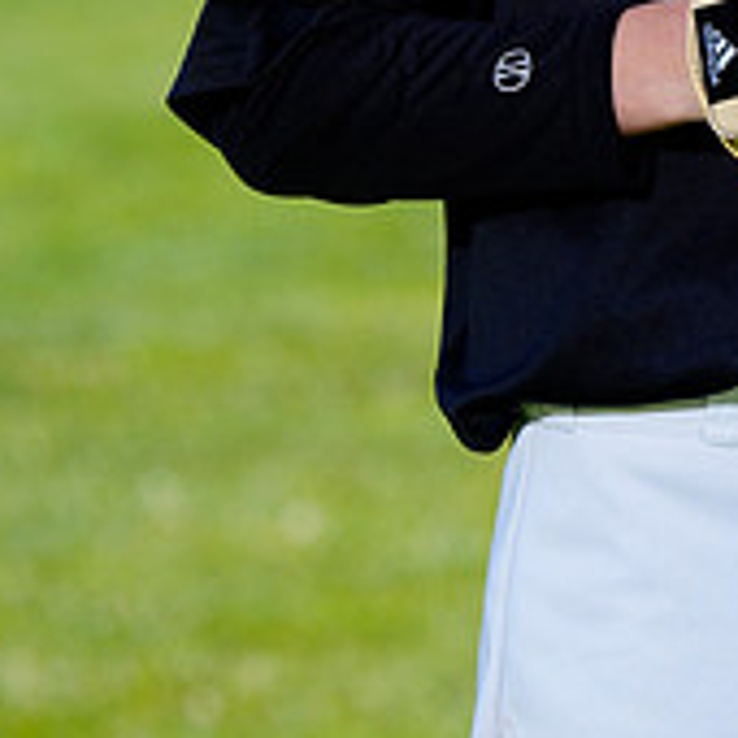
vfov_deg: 3.8
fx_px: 11120
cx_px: 705
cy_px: -386
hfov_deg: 3.8
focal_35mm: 461
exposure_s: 1/250
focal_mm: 159
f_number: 6.3
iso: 100
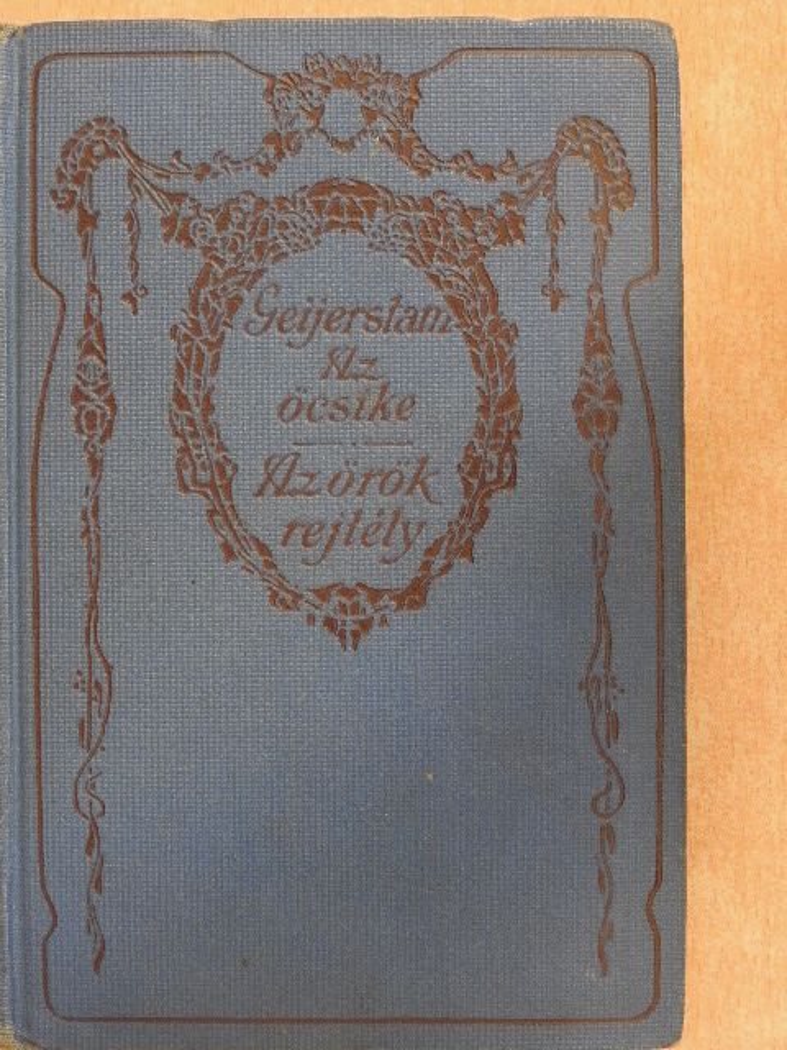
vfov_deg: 29.8
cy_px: 525
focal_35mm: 65
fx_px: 1970
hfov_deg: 22.6
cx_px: 394
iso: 560
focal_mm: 11.6
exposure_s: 1/8
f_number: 4.2
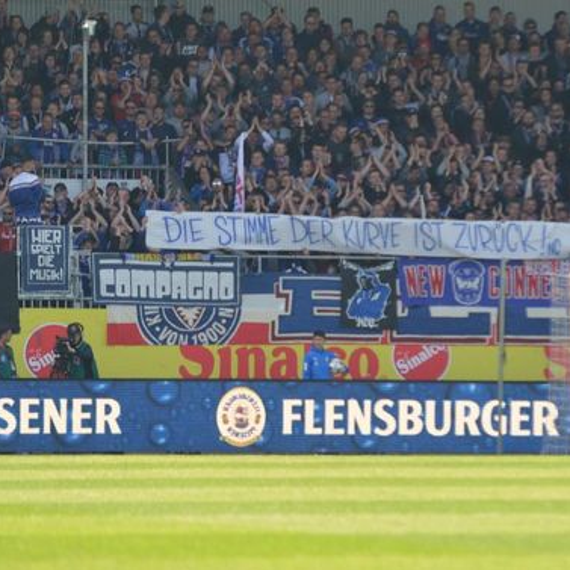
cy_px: 286
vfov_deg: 4.6
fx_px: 7172
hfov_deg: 4.6
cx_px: 378
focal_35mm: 385
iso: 320
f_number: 4
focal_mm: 200
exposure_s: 1/1000
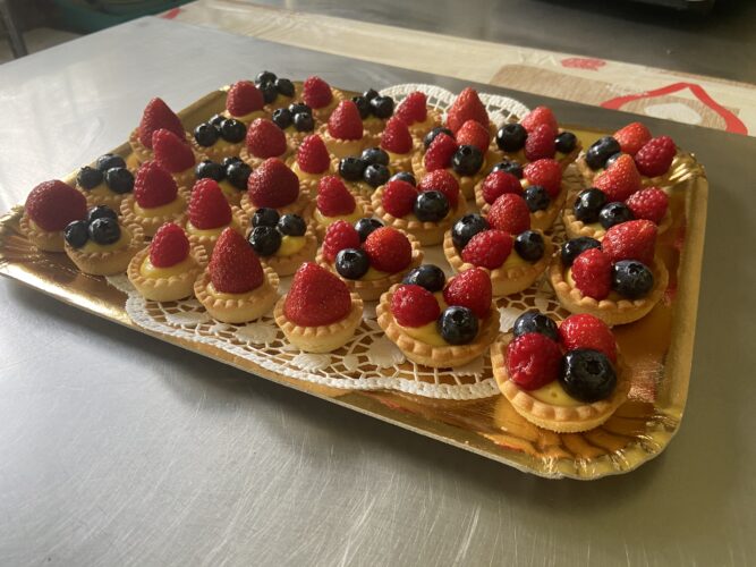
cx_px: 378
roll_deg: +2.1
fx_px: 568
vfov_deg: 53.0
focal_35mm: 26
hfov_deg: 67.3
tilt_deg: -40.6
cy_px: 284
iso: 160
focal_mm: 4.25
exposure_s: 1/60
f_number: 1.8
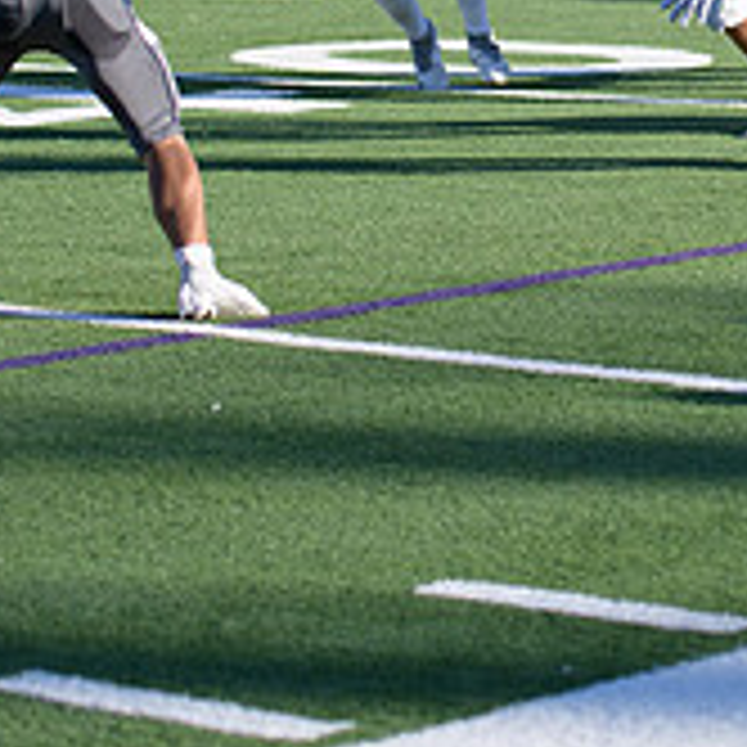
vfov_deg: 8.3
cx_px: 698
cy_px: -83
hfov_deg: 8.4
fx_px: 5078
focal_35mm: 208
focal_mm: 70
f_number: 2.8
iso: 400
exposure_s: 1/5000
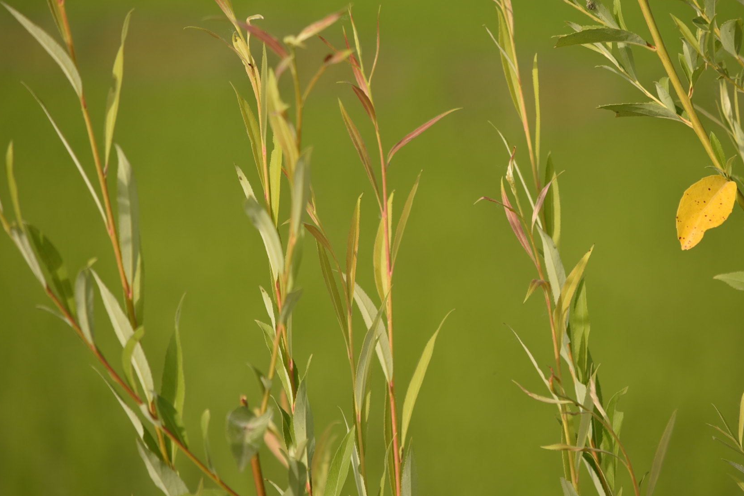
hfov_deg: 5.6
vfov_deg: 3.7
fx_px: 7667
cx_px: 398
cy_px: 198
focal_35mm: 371
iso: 100
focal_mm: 200
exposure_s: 1/640
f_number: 5
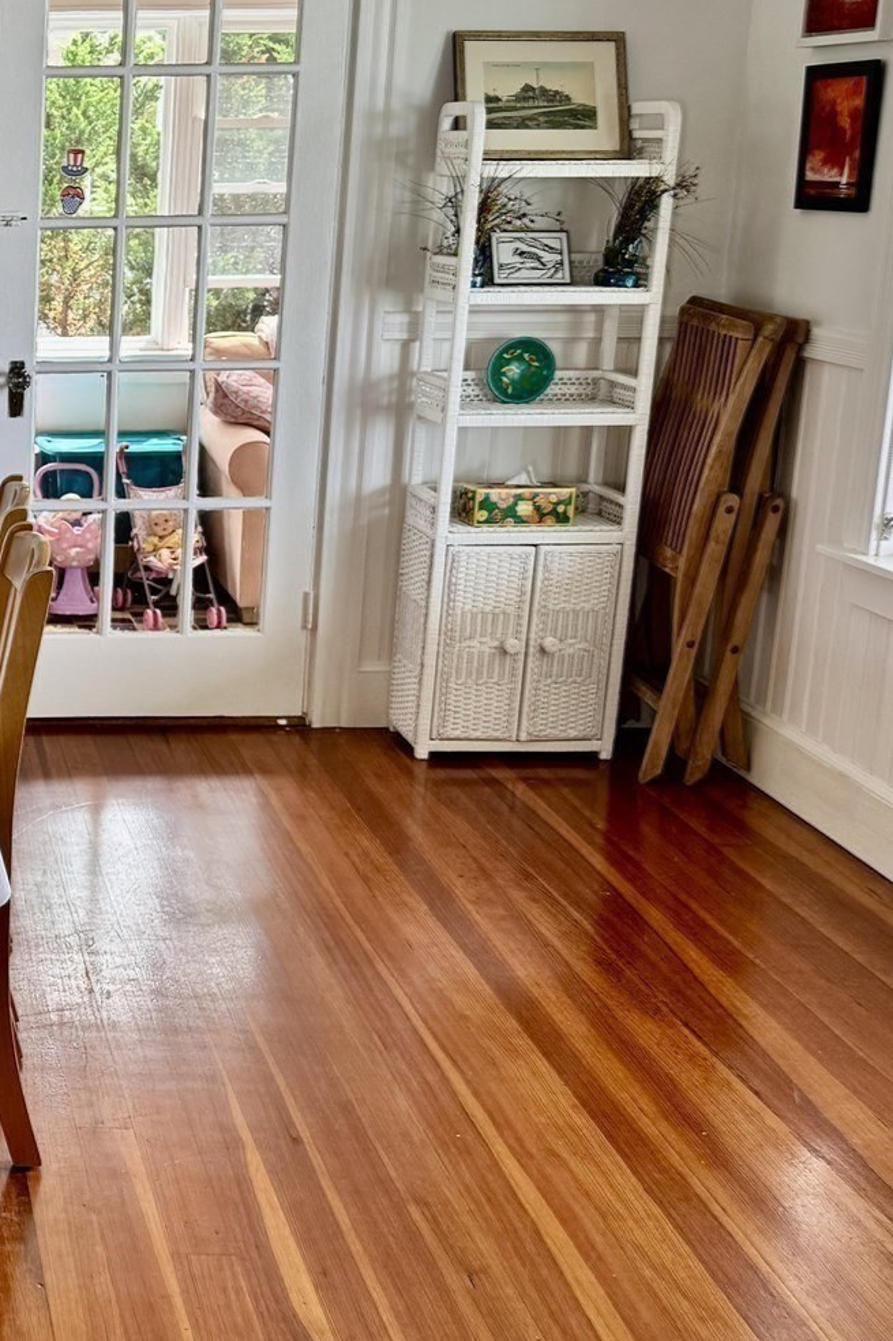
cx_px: -196
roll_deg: +0.6
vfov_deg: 38.2
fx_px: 1935
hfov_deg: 23.6
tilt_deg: -15.6
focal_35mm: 52
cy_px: 659
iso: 100
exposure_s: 1/121
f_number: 1.78
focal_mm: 6.76
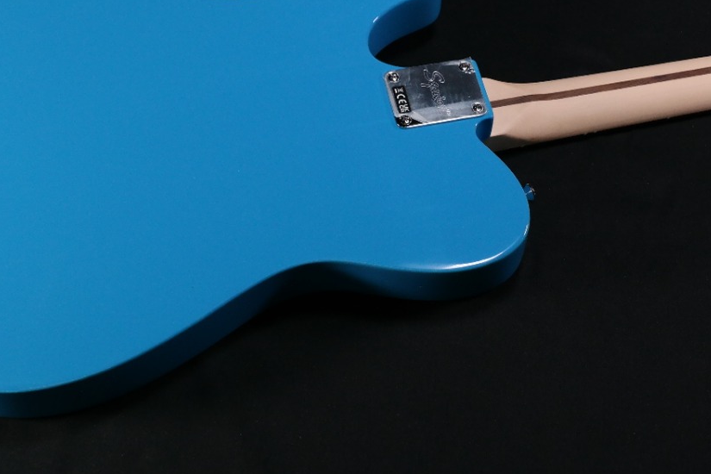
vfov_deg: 25.5
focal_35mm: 53
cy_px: 186
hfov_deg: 37.0
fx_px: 1047
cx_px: 486
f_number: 6.3
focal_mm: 18
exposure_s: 1/100
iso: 800
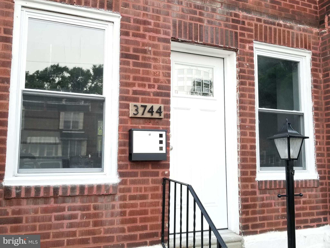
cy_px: 124
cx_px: 165
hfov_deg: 67.3
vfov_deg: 53.1
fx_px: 248
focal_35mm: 26
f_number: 1.7
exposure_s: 1/30
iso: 160
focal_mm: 4.25
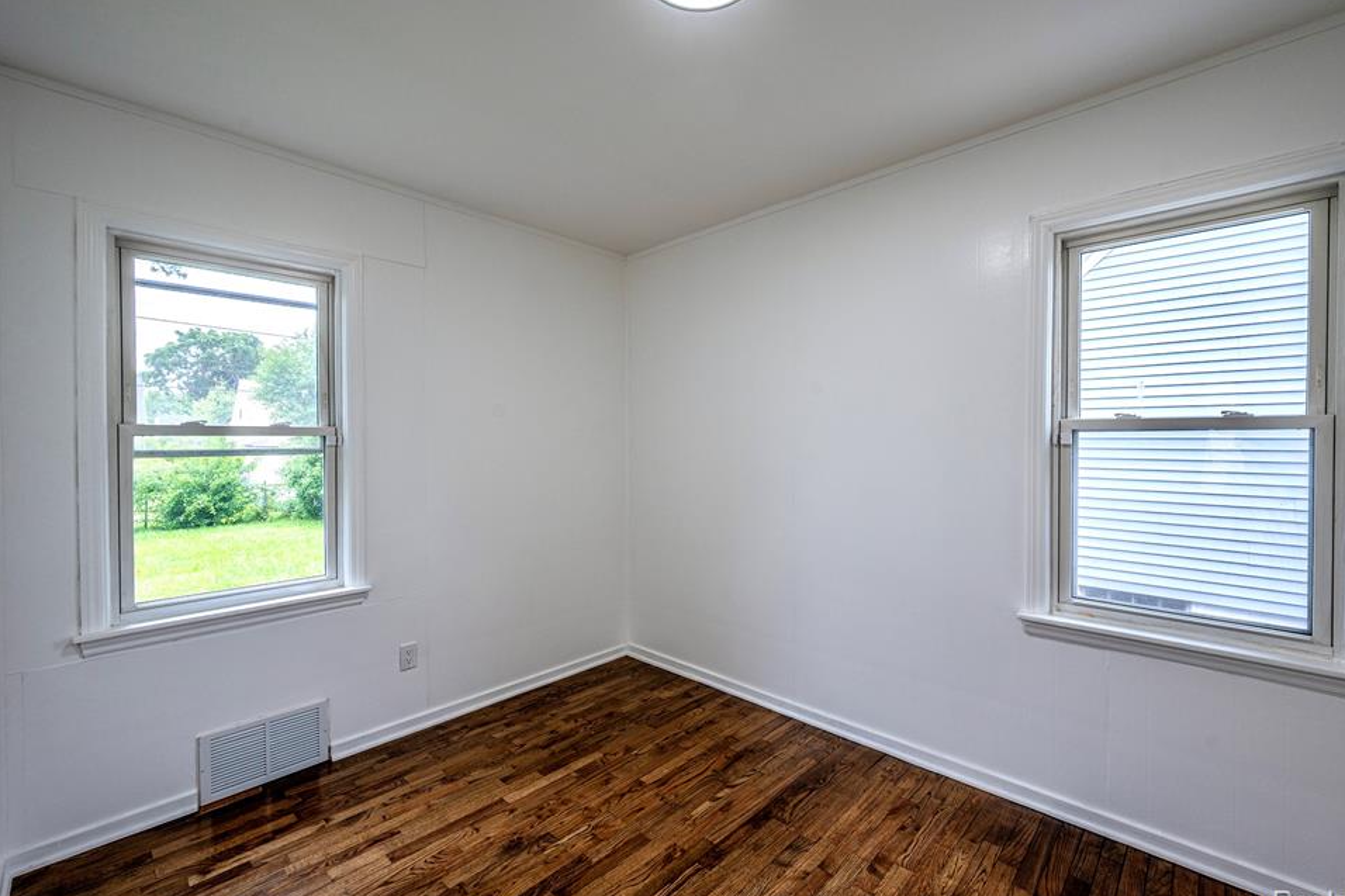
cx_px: 695
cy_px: 444
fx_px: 560
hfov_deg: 100.4
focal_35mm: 15
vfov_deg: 77.3
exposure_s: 1/30
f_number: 8
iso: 200
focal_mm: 14
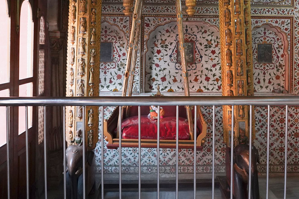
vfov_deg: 35.1
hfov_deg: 51.8
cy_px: 48
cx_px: 167
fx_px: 307
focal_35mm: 37
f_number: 7.1
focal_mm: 24
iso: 3200
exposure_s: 1/80
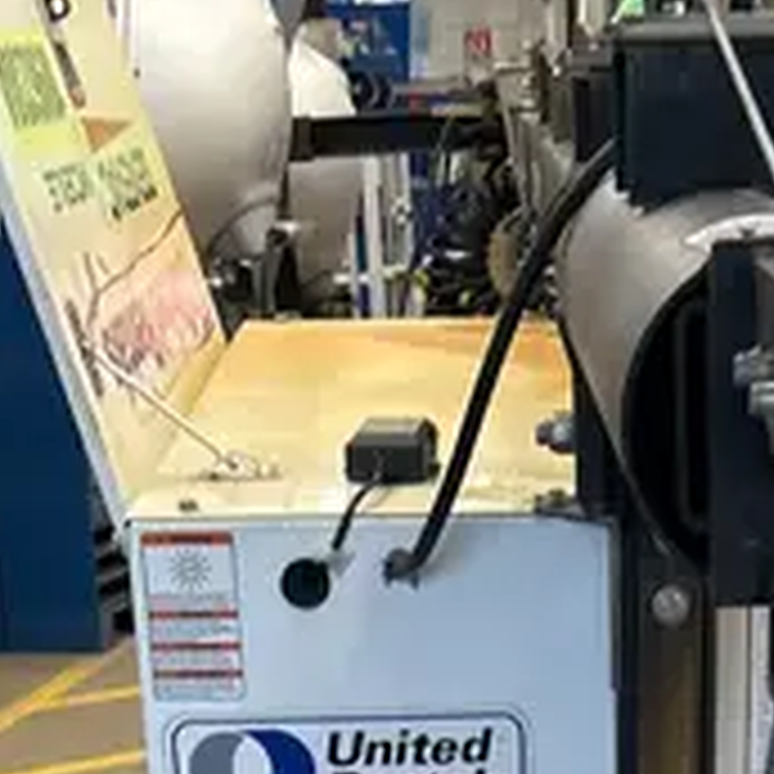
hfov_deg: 17.6
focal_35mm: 98
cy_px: 1235
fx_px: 2479
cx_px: 585
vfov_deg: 15.9
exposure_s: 1/42
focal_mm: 5.7
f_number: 1.5
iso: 125
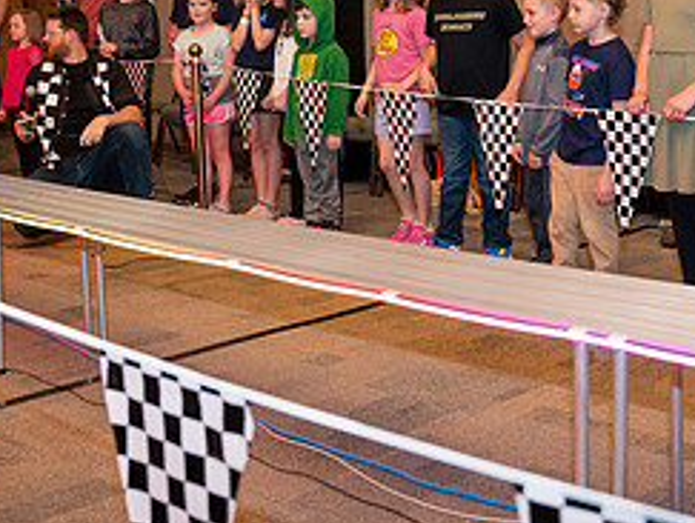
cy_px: 87
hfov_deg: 34.8
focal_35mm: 55
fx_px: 1106
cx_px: 420
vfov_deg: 26.0
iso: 800
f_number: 3.2
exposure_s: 1/250
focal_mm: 24
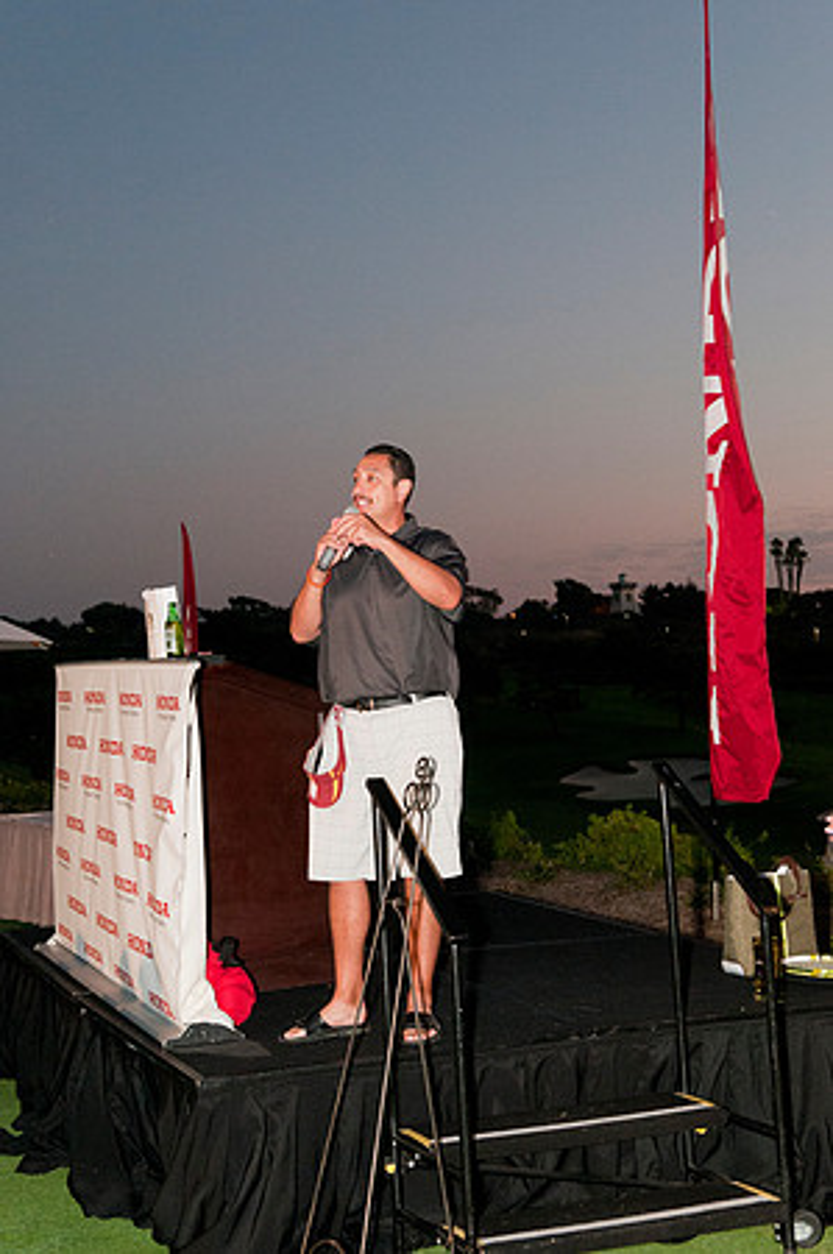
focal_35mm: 52
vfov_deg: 37.9
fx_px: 1826
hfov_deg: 25.7
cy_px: 627
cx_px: 416
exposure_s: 1/60
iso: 1000
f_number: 5
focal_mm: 35
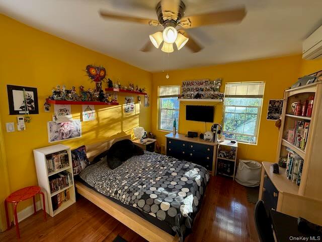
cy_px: 121
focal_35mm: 14
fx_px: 130
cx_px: 161
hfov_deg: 102.1
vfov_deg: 85.7
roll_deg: -2.2
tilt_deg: -7.5
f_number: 2.2
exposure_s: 1/120
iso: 125
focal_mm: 2.22
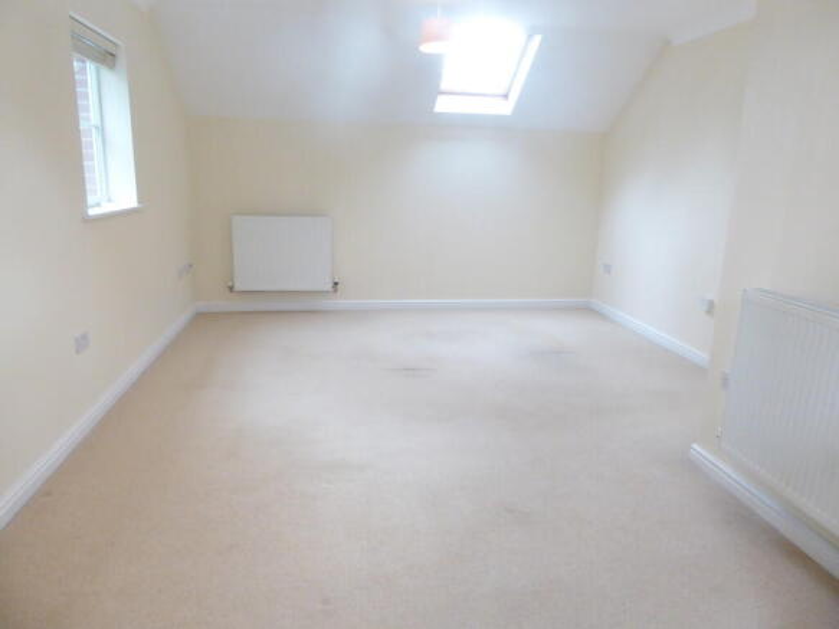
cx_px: 420
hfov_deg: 71.6
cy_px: 314
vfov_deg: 56.8
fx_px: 582
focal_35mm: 24
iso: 400
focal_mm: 4.3
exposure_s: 1/50
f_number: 3.3
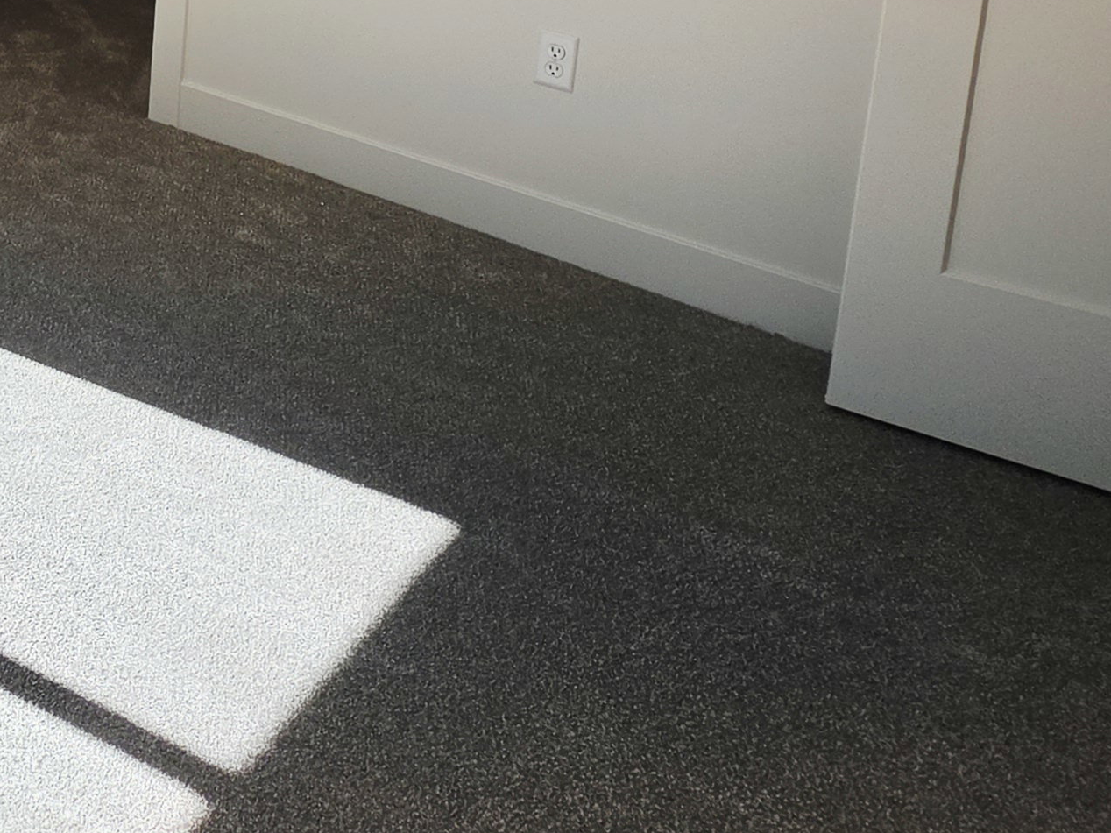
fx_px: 1316
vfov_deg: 29.1
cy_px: -227
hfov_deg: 35.1
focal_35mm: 41
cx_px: -253
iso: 32
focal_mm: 2.2
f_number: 1.9
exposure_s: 1/343
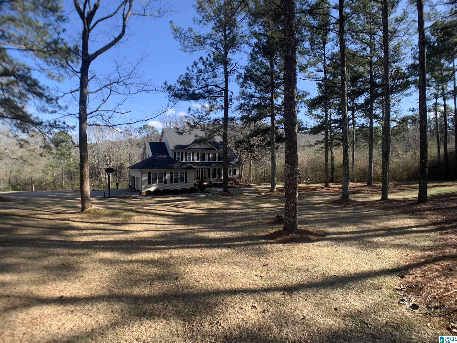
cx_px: 228
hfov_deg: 67.3
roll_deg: -0.3
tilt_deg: -1.7
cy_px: 172
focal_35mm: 26
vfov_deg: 53.1
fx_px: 343
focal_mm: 4.25
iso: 25
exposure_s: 1/543
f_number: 1.8
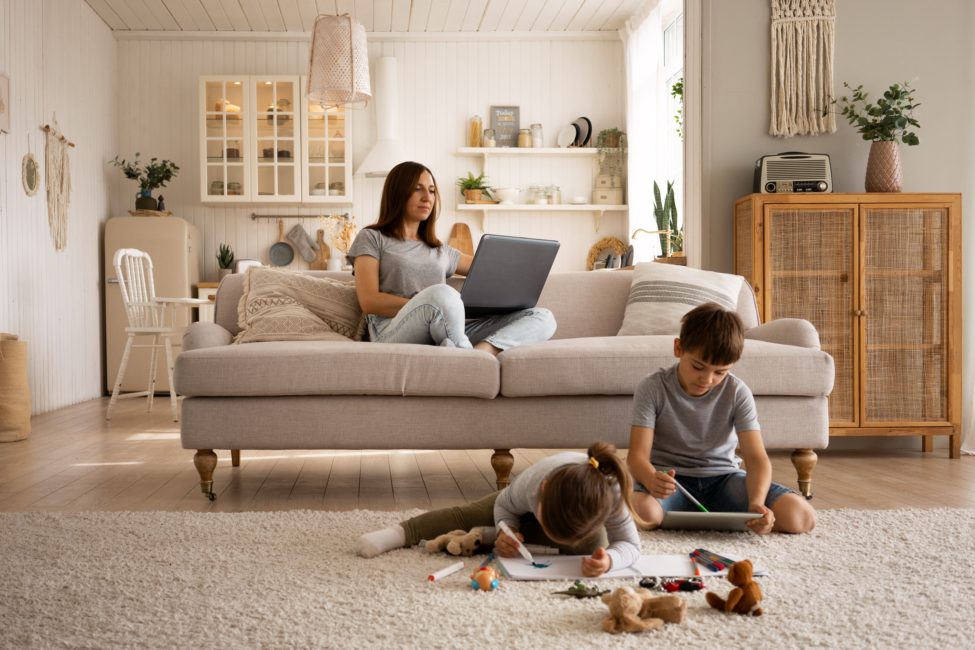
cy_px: 325
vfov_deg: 37.9
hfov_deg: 54.4
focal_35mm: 35
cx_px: 488
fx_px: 948
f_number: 4.5
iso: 400
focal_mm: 35
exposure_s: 1/320
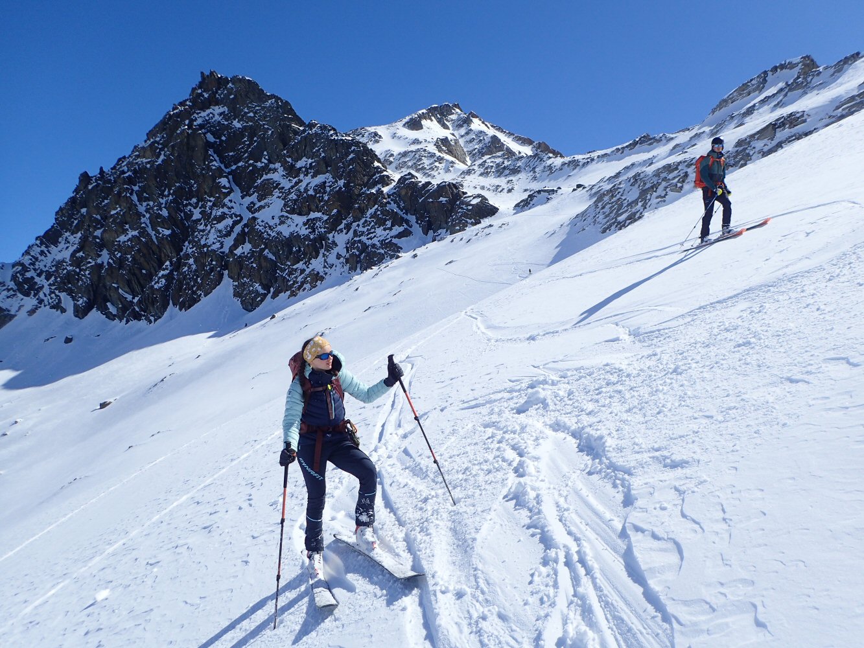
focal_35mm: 25
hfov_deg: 69.4
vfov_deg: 54.9
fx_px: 624
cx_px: 432
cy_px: 324
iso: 100
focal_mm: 4.5
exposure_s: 1/400
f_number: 8
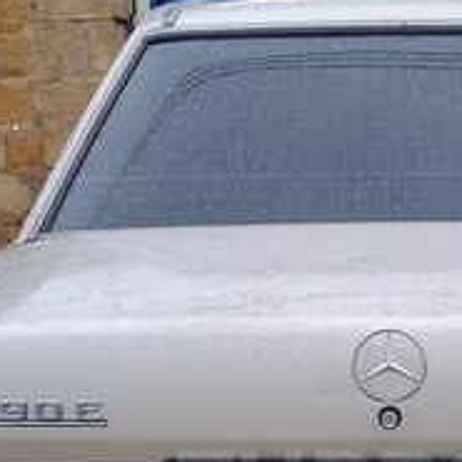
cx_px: 432
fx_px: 1480
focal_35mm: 98
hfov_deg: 17.4
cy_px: 488
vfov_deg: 17.2
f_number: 2.2
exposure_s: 1/228
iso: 50
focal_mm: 3.3
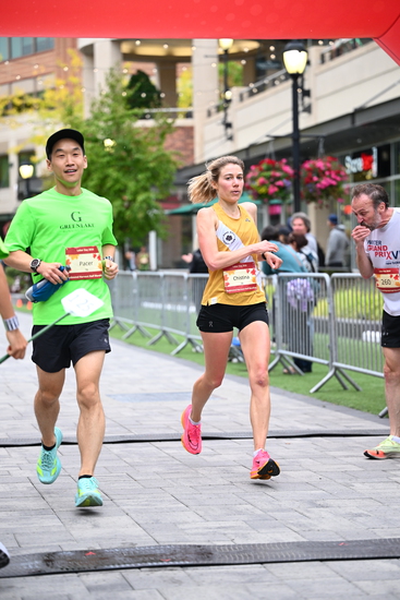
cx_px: 200
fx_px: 1532
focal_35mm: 92
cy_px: 300
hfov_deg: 14.9
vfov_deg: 22.1
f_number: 2.8
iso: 1250
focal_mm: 92
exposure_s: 1/1250
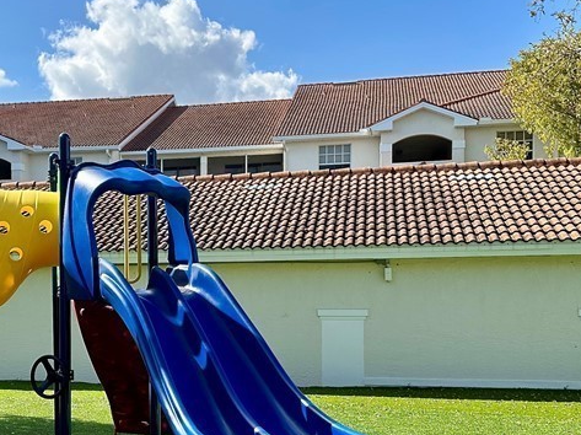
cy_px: 301
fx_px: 872
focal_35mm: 52
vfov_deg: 27.8
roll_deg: +0.5
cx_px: 167
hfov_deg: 36.2
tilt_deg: +0.0
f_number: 1.78
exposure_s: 1/2469
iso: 80
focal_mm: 6.86
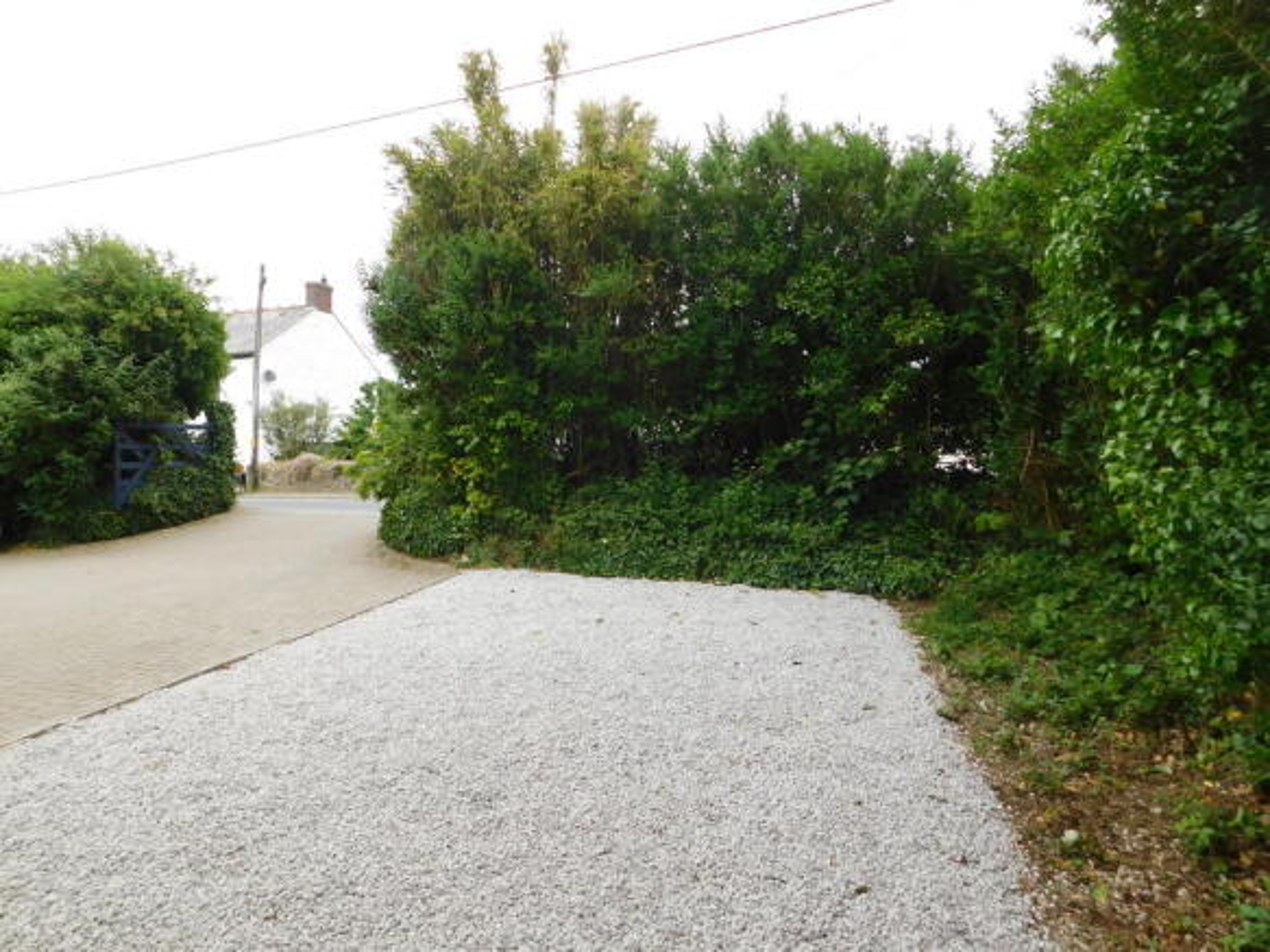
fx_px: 844
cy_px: 476
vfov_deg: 58.9
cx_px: 635
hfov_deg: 73.9
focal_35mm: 23
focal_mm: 4
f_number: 3
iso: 125
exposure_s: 1/200
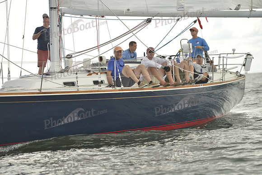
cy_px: 88
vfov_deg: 10.2
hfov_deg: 15.2
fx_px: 983
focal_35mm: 135
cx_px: 131
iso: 200
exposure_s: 1/1000
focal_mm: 135
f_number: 4
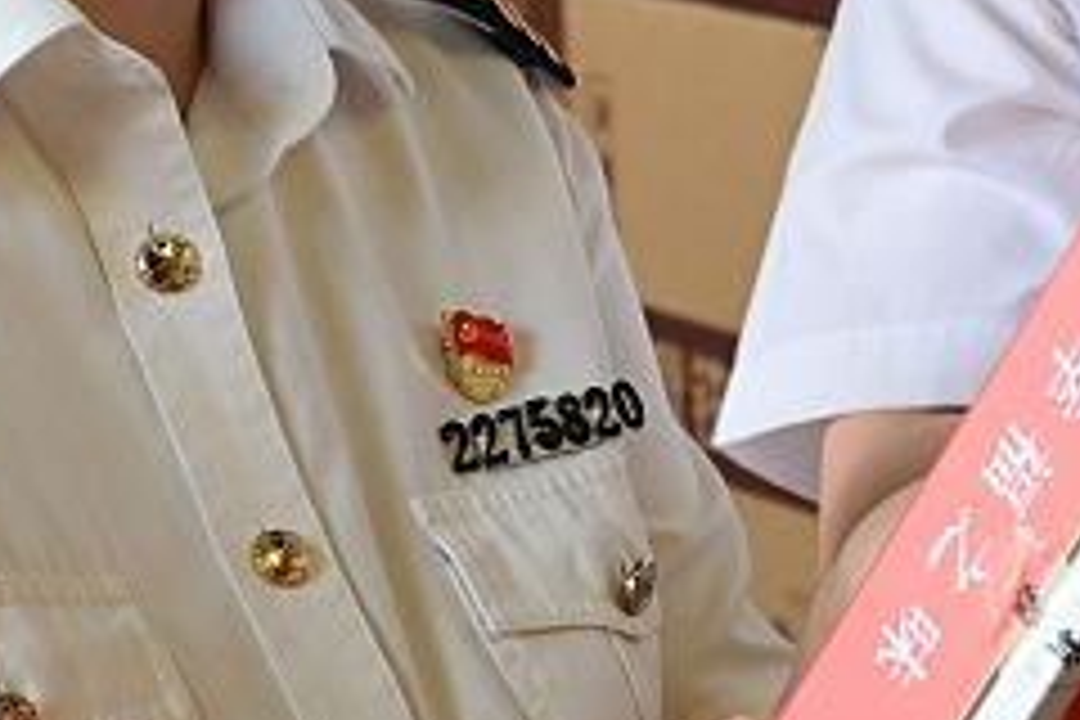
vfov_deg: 6.9
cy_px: 104
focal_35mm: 200
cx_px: 765
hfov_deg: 10.3
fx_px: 6000
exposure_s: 1/100
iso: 640
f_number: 5
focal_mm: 40
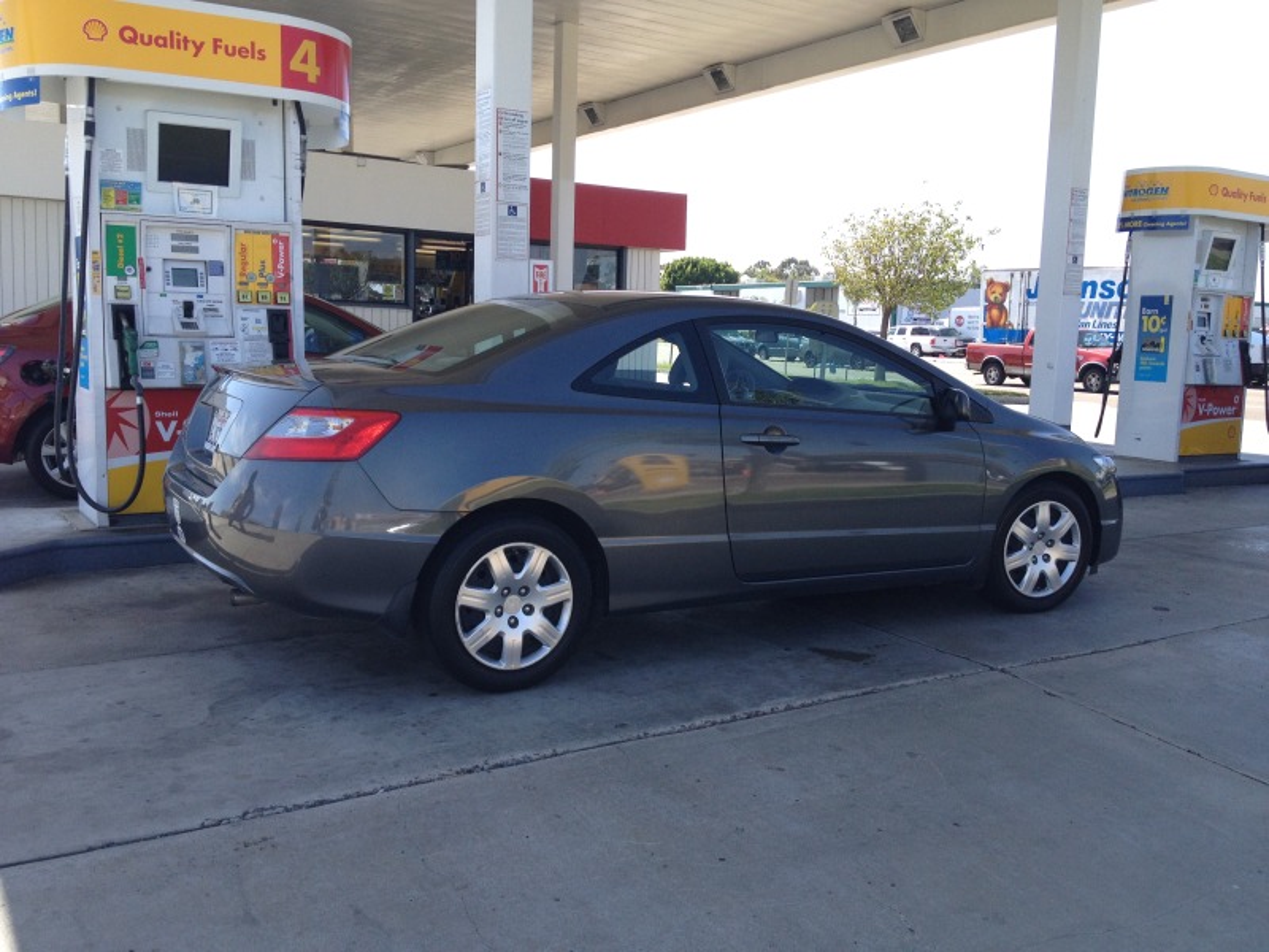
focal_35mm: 35
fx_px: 1283
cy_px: 476
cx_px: 634
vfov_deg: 40.7
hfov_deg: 52.6
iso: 80
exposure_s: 1/673
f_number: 2.4
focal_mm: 4.3
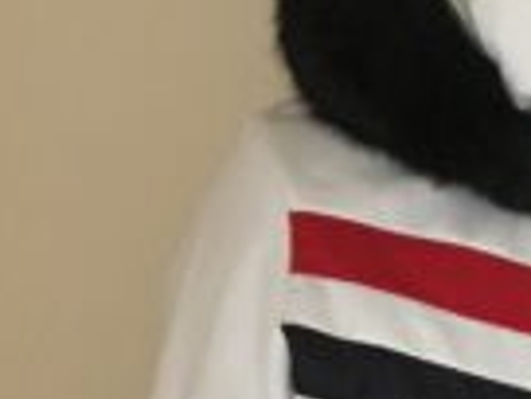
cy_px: 659
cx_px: 621
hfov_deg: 17.6
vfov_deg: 12.9
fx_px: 1641
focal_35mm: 107
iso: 160
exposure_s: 1/33
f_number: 2.2
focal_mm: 4.15
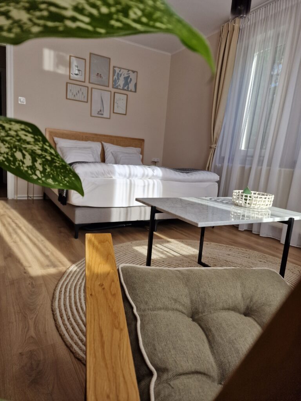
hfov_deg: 58.9
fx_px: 267
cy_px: 200
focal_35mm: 23
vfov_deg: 73.9
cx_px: 150
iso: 50
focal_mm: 6.4
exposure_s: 1/232
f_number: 1.8
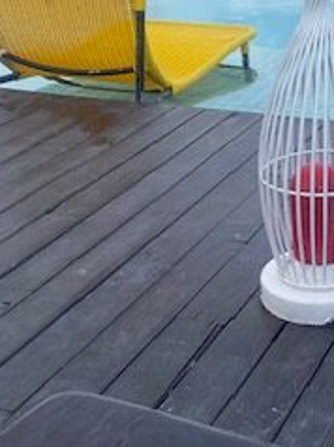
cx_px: 308
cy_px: 167
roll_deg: +0.5
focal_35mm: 70
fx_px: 902
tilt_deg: -20.9
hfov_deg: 20.5
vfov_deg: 27.7
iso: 32
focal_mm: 4.25
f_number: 1.8
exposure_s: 1/1629
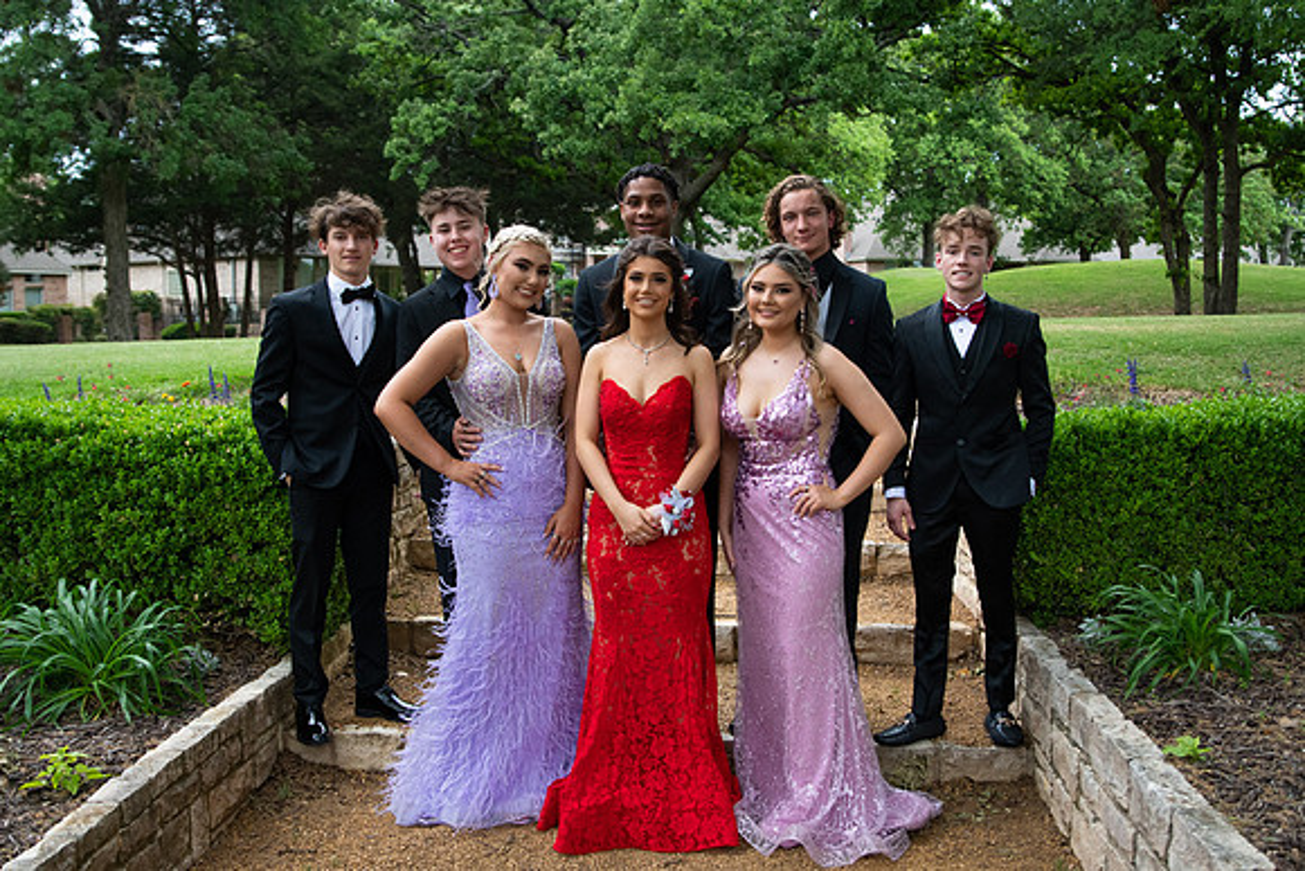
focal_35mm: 38
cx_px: 652
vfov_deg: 35.4
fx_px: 1362
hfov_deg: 51.2
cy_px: 436
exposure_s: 1/1000
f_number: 2.8
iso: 640
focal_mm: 24
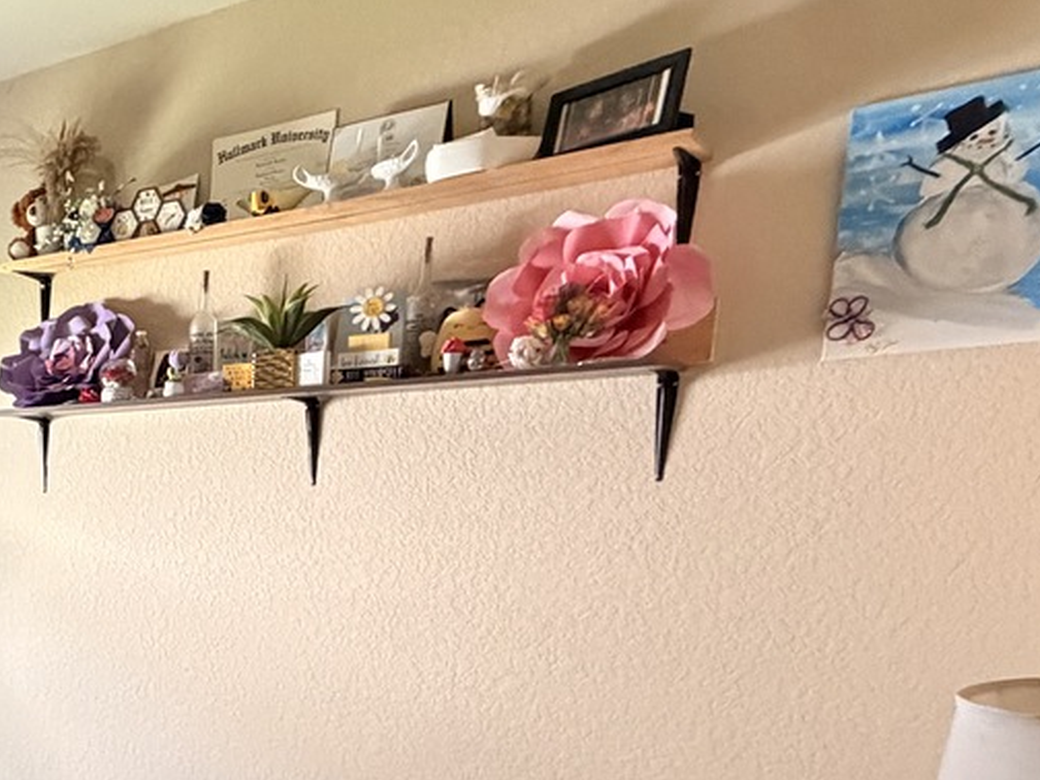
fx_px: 1202
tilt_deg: -11.8
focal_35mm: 40
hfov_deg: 37.5
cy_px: 743
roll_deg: +1.2
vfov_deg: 33.5
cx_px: -153
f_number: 2.2
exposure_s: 1/60
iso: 640
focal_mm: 2.22
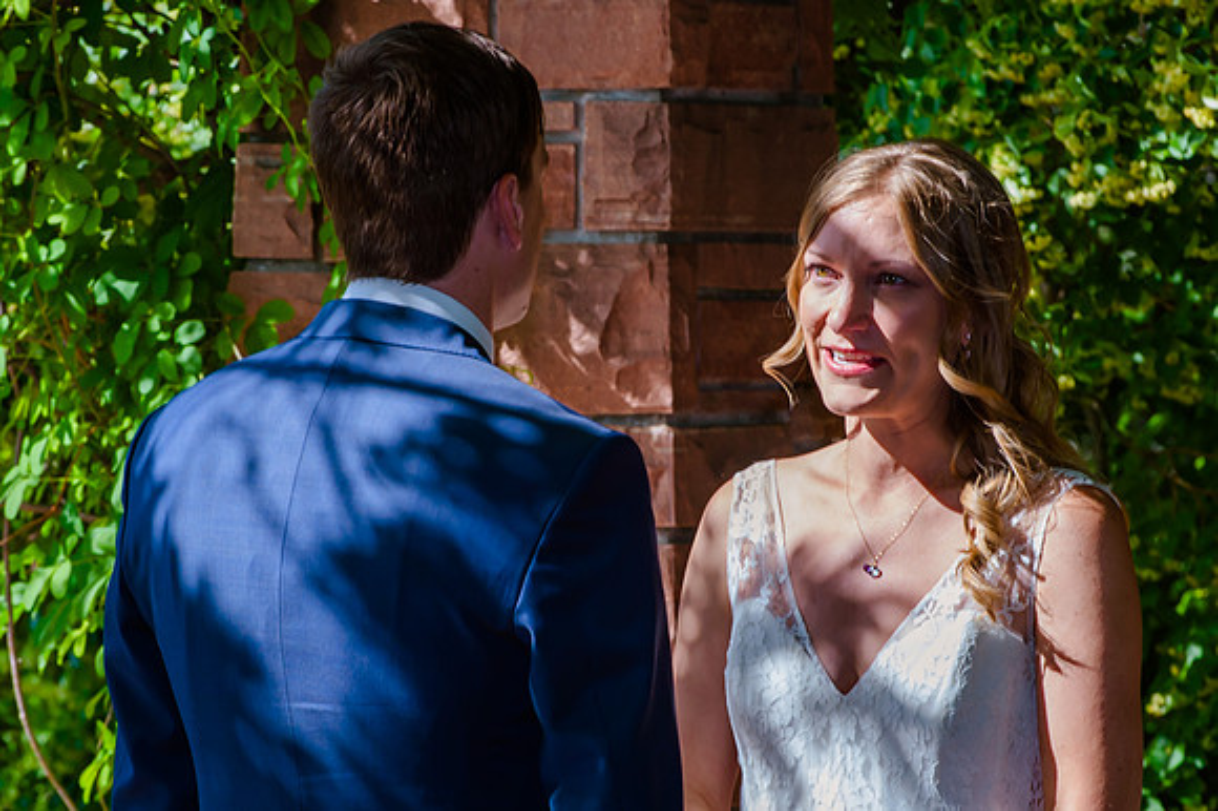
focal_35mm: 338
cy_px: 492
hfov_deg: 6.1
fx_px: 11435
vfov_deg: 4.1
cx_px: 609
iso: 400
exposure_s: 1/160
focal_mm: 200
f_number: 10
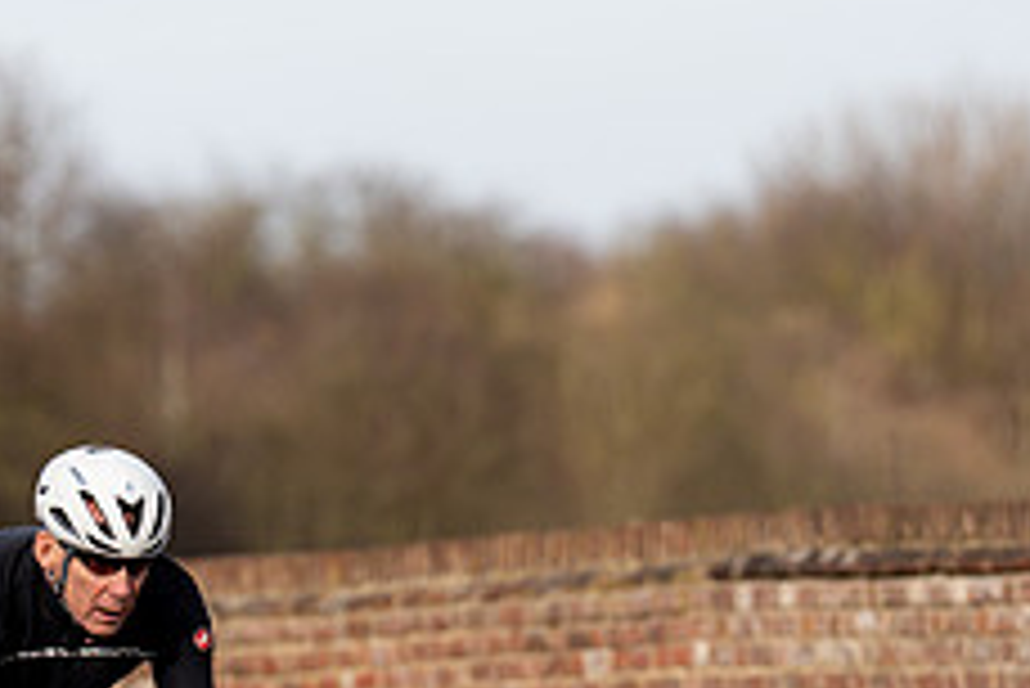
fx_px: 13398
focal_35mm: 468
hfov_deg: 4.4
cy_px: 672
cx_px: 76
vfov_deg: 2.9
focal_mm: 185
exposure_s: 1/800
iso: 100
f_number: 3.5
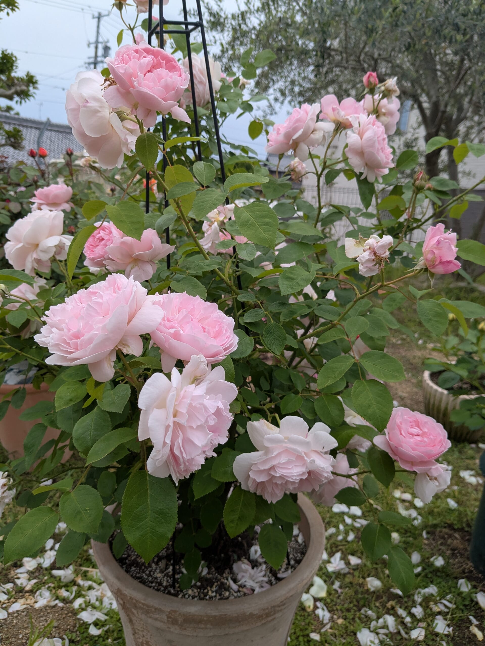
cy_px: 323
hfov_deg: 51.4
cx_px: 242
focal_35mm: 27
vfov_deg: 65.3
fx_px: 504
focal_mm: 4.38
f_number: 1.73
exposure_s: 1/2128
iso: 46
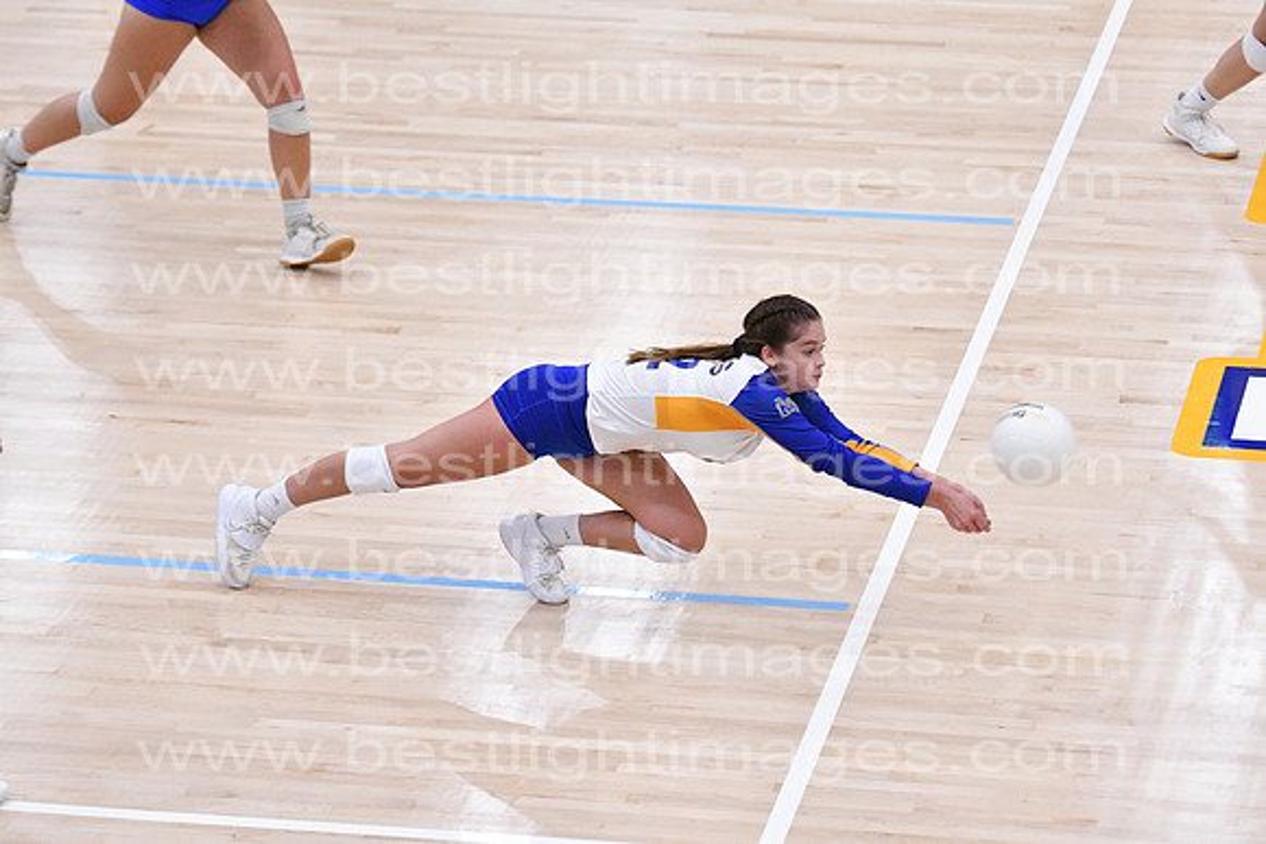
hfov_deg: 12.4
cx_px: 633
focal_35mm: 165
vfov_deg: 8.3
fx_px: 5804
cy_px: 422
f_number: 3.2
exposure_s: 1/1000
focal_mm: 110
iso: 6400
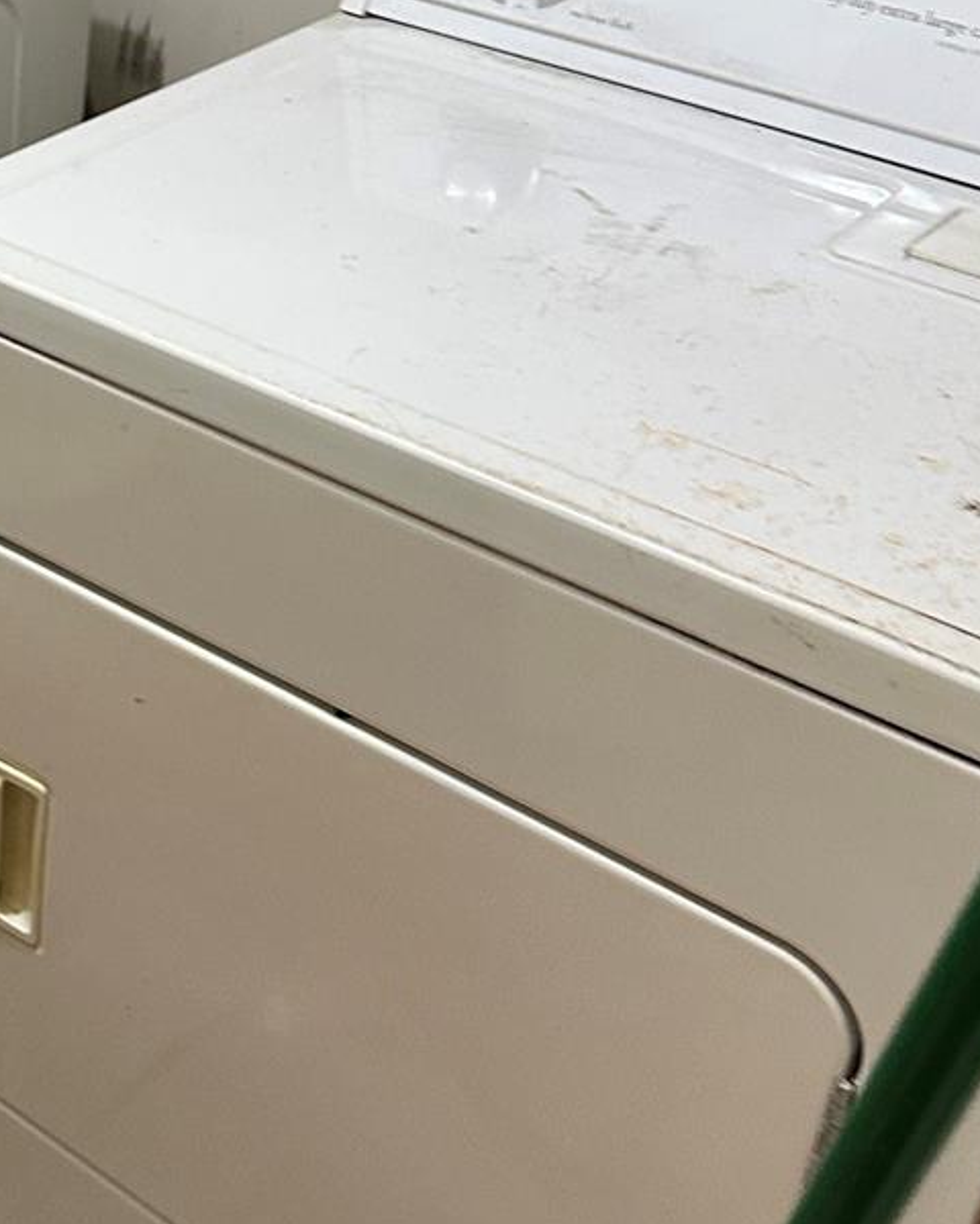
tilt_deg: -30.0
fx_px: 2175
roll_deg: -2.5
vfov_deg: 31.2
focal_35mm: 60
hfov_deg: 23.6
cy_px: 416
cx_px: -141
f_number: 1.78
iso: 320
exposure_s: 1/60
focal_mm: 6.86
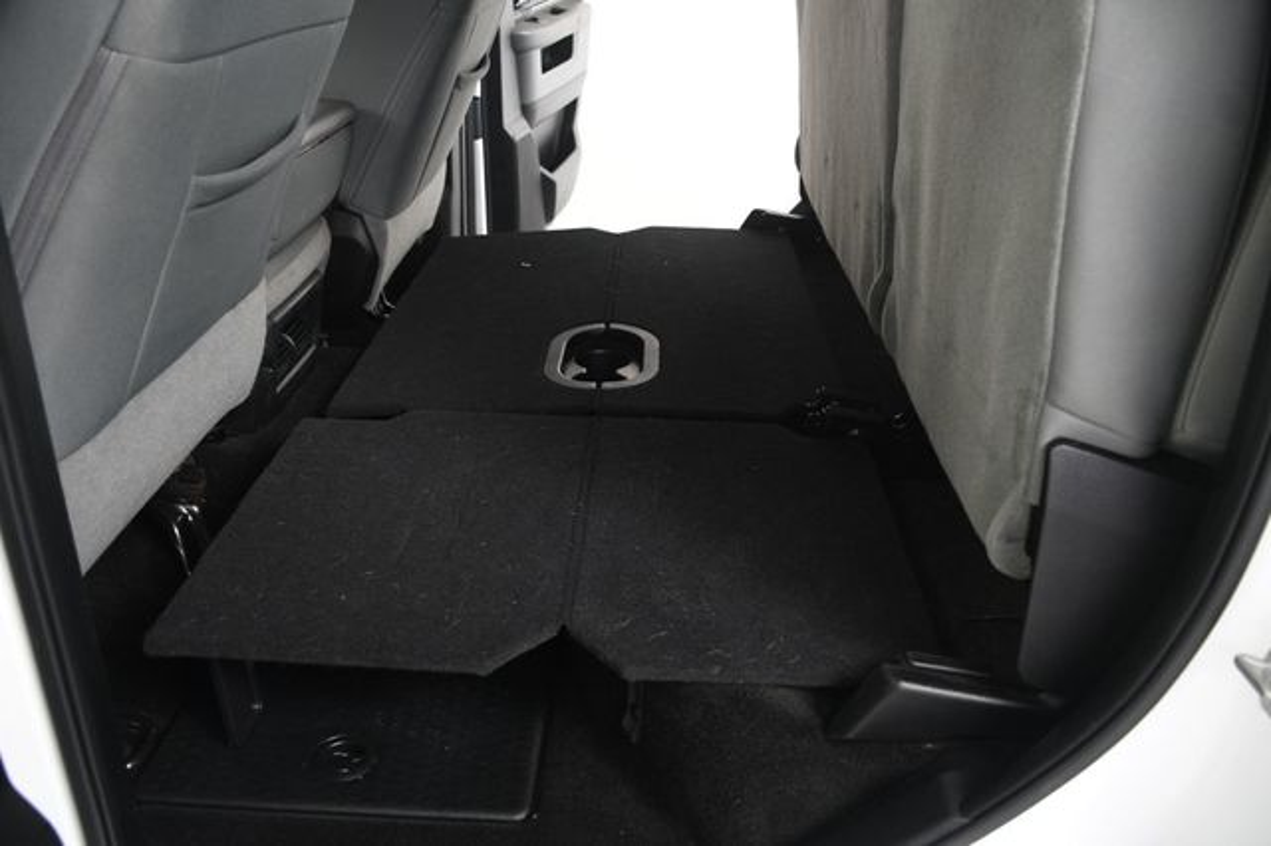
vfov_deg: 43.6
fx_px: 1059
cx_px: 636
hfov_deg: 62.0
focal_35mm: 30
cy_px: 423
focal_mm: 20
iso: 100
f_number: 4
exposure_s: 1/160
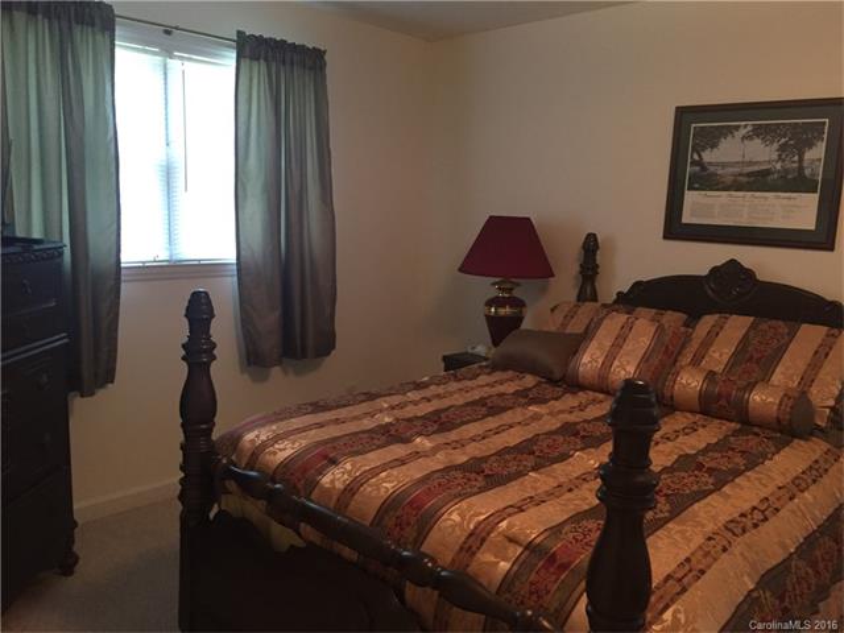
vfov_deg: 48.2
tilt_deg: -9.0
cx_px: 422
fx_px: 707
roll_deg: -2.8
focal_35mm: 29
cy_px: 316
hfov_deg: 61.7
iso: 160
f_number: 2.2
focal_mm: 4.15
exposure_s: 1/30
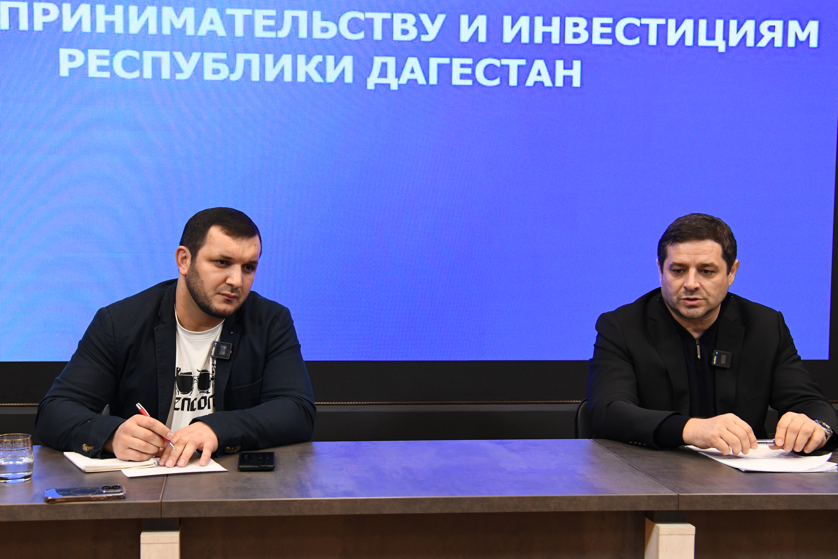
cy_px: 309
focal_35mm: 53
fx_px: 1234
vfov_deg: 25.5
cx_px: 358
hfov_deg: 37.4
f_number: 4
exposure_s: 1/125
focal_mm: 40
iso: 2000
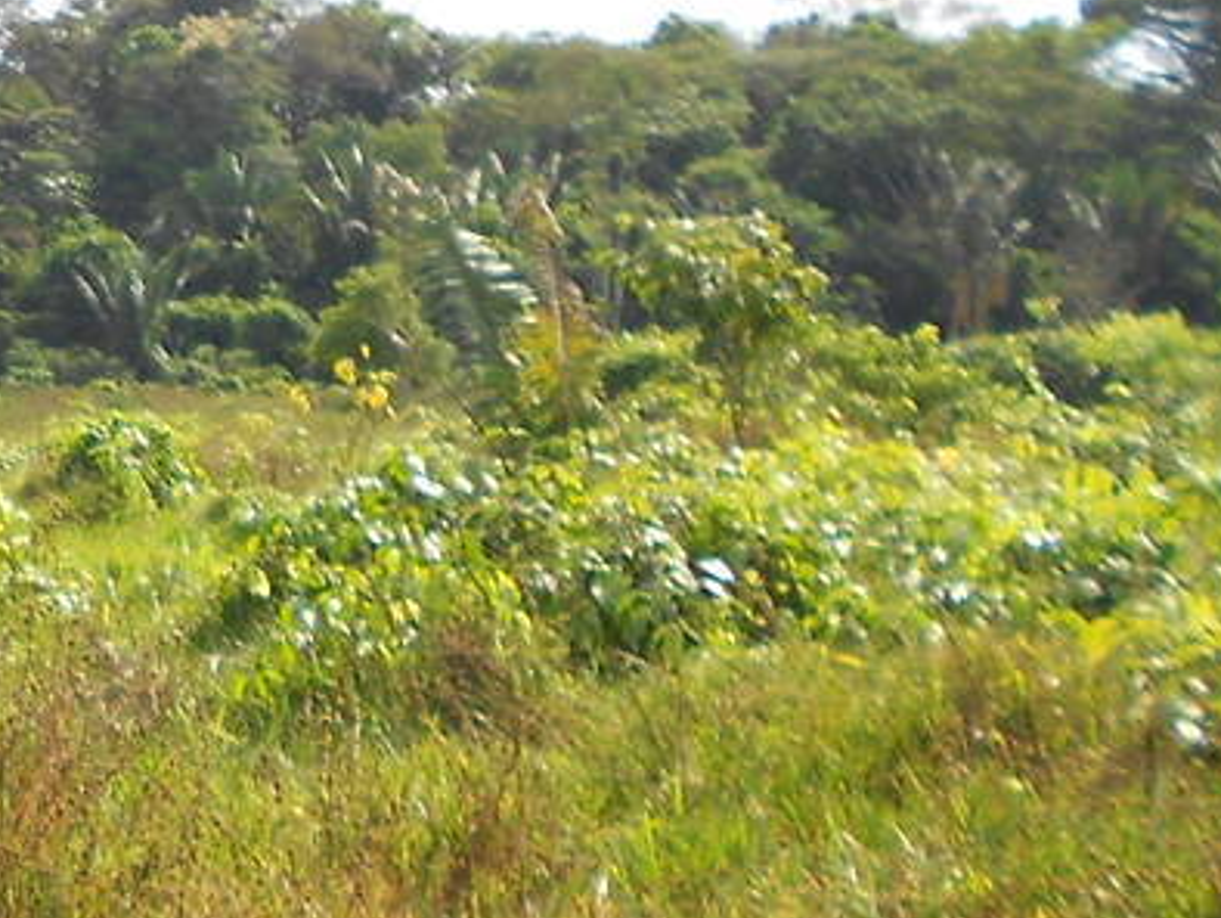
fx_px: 3353
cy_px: 459
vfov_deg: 15.6
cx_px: -917
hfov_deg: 17.2
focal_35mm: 95
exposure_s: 1/400
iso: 80
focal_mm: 4.6
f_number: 3.2
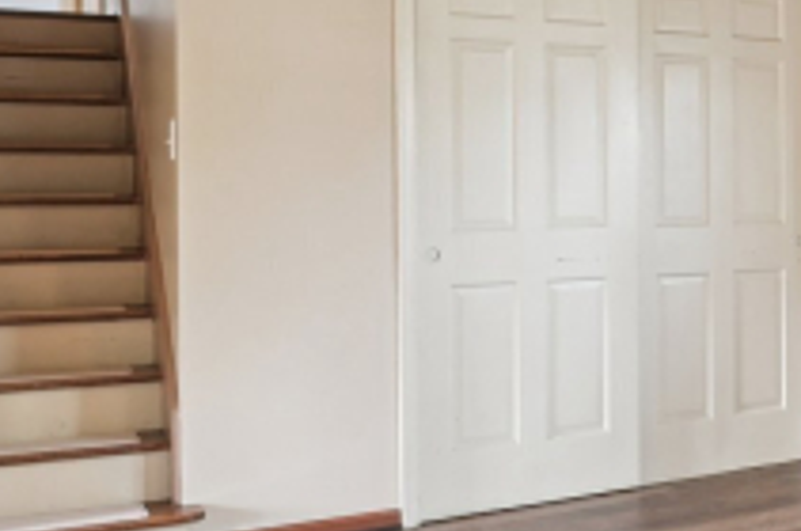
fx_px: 1266
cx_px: 1146
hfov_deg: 26.9
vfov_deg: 23.6
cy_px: 163
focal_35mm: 57
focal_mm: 16
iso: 360
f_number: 8
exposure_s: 1/15
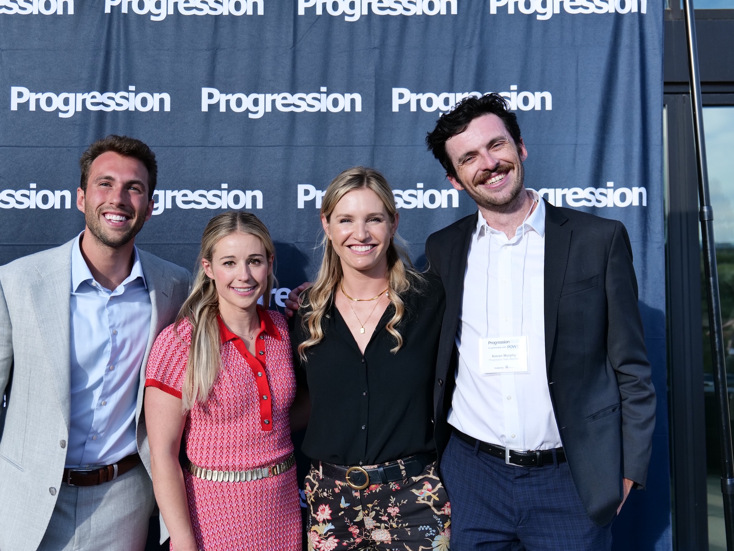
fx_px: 827
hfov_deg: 47.7
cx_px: 312
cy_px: 280
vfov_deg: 36.8
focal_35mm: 39
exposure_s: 1/1600
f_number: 5.1
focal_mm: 35
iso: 640
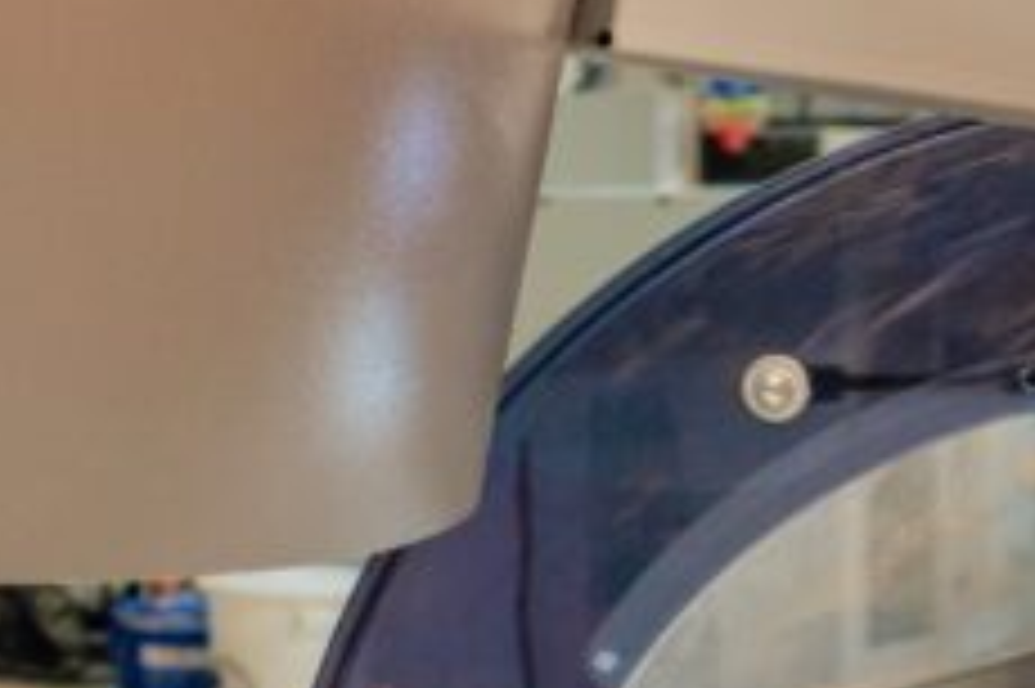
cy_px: 252
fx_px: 3361
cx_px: -612
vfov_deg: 11.7
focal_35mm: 117
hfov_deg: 15.8
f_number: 4
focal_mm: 35
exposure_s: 1/160
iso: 2000
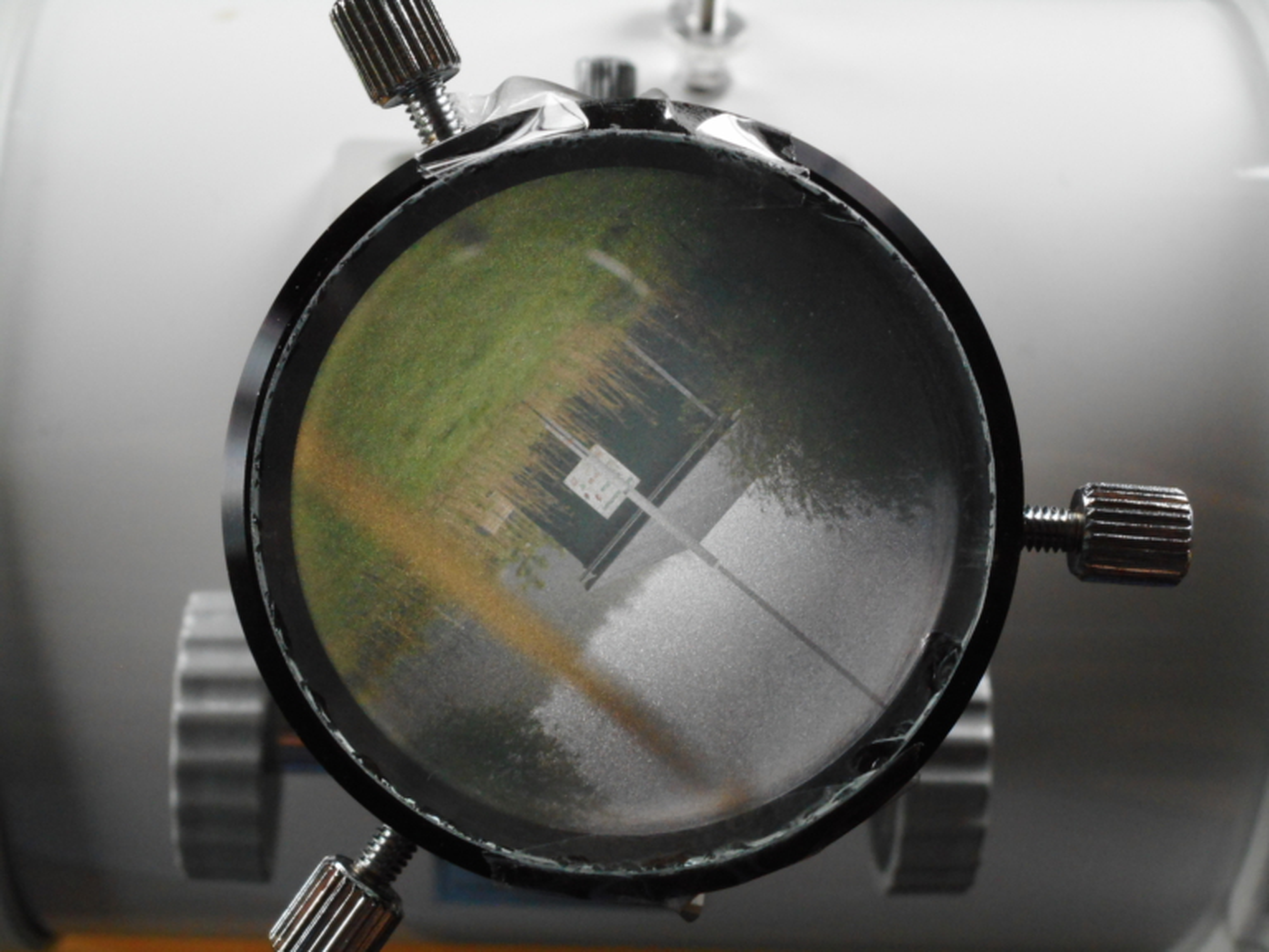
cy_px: 476
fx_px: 2823
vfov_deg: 19.1
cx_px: 634
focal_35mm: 77
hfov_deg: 25.3
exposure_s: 1/30
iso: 400
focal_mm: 13.8
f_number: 5.5
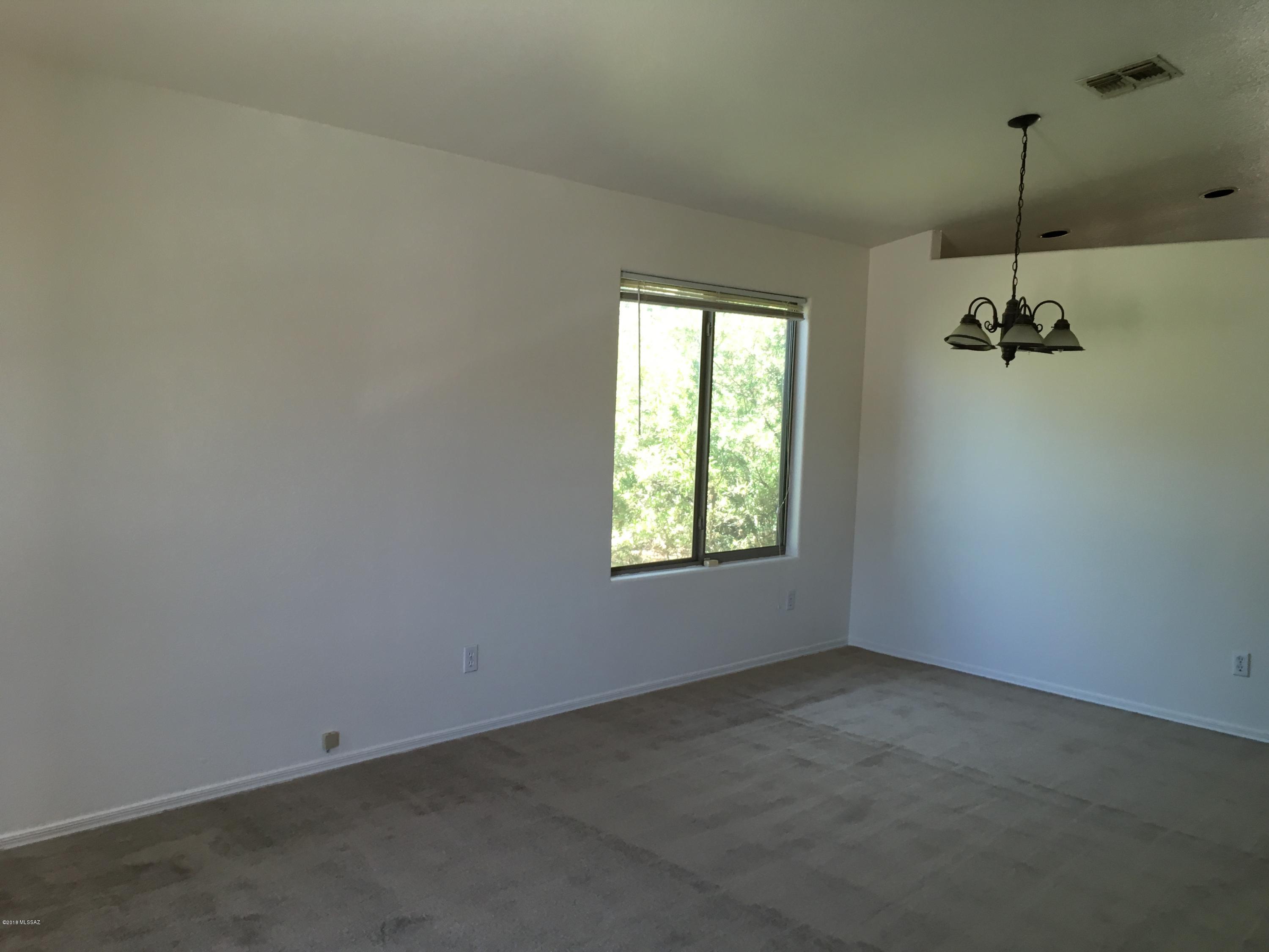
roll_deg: -1.4
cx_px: 634
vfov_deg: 48.2
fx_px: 1063
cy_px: 476
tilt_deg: -6.2
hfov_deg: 61.7
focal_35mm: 29
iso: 50
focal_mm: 4.15
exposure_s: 1/30
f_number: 2.2
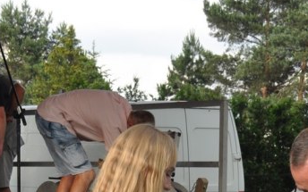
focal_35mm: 155
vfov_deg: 7.7
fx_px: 1299
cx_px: 189
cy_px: 516
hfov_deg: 13.5
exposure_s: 1/160
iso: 200
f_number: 6.3
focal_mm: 29
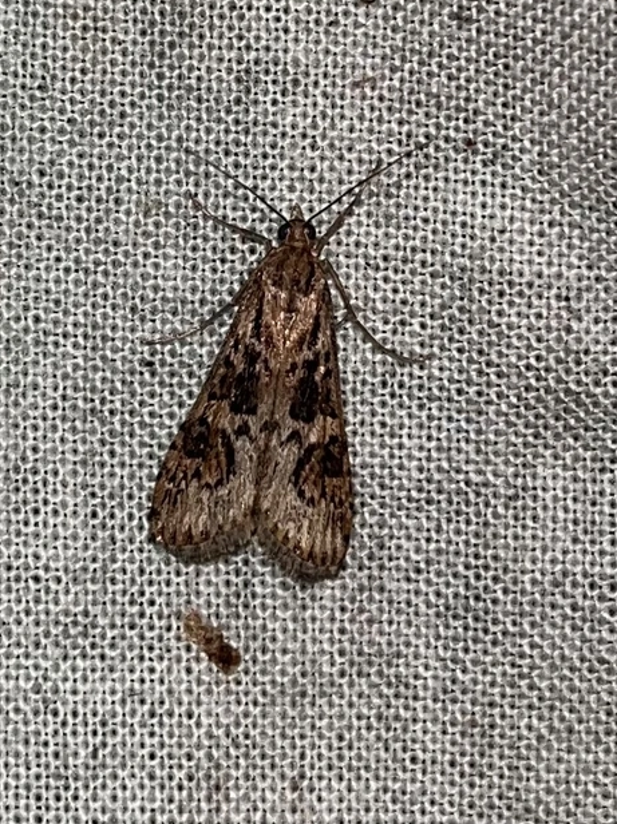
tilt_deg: -18.8
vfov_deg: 65.3
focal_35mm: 27
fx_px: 643
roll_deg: +6.6
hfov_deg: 51.3
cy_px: 399
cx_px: 319
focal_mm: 5.1
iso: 32
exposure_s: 1/1372
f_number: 1.6
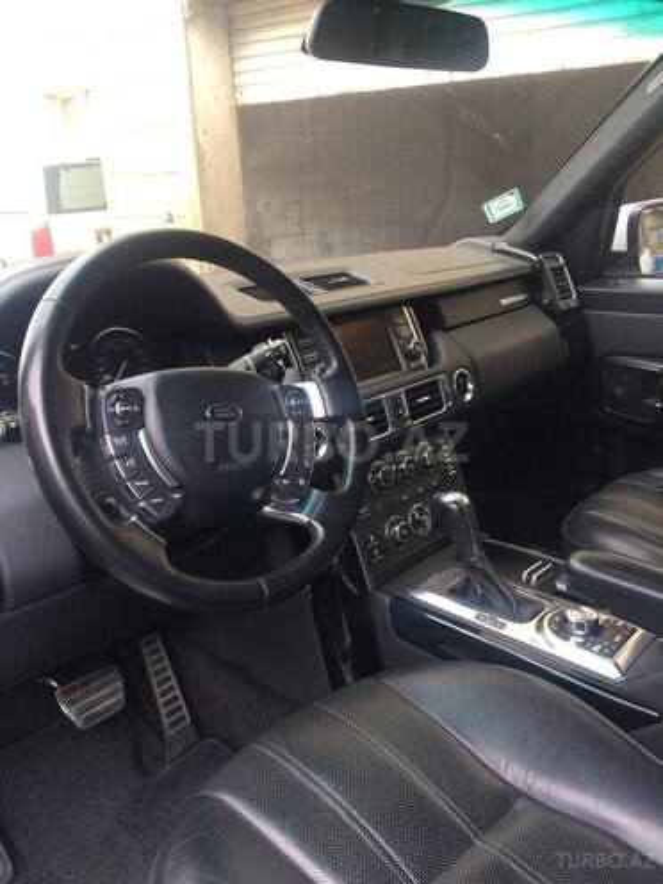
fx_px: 741
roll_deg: +3.9
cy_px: 442
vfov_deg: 61.7
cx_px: 332
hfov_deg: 48.2
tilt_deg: -21.0
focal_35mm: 29
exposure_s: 1/100
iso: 64
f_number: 2.2
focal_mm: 4.15
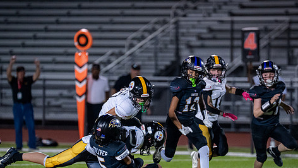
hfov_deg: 5.6
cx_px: 145
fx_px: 3036
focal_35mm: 384
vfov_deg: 3.2
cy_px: 105
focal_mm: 200
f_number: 2.8
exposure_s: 1/1000
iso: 2500
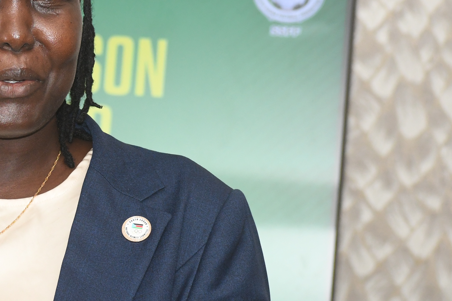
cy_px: 174
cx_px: -53
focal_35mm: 347
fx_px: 4357
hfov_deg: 5.9
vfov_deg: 4.0
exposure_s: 1/400
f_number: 5.6
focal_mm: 98
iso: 1250
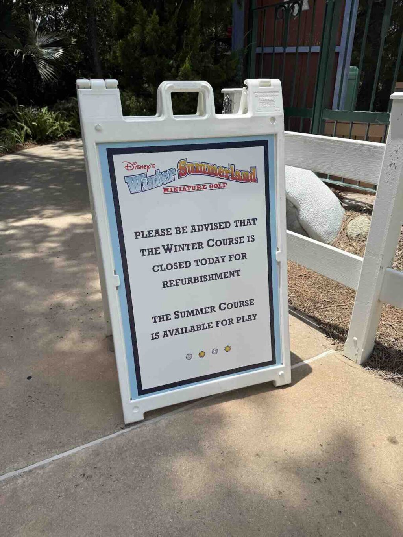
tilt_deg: -27.8
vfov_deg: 71.6
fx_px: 372
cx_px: 202
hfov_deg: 56.8
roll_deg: +0.8
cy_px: 268
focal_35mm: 24
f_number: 1.78
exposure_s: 1/3279
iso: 80
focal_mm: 6.76
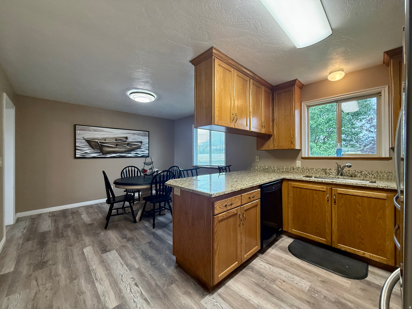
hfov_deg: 102.1
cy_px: 154
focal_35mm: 14
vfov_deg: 85.7
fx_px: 167
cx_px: 206
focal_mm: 2.22
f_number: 2.2
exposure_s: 1/120
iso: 250
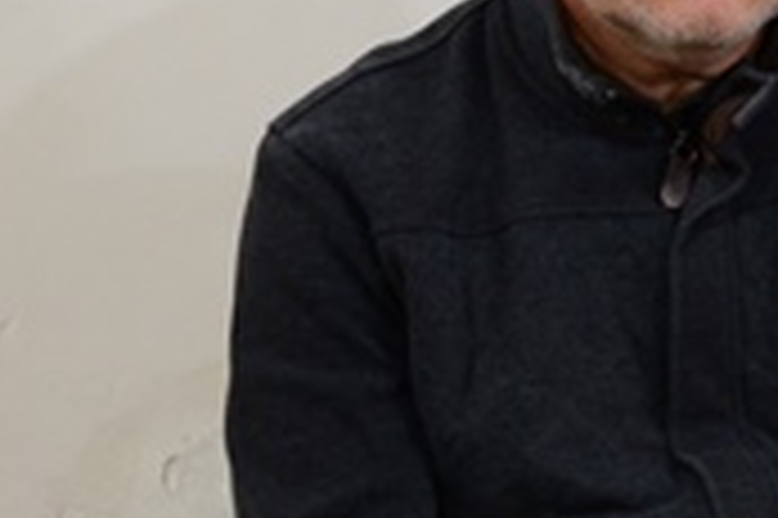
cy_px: 34
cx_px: 2015
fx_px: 3454
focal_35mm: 160
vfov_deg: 8.5
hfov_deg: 10.6
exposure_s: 1/40
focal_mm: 27
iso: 1600
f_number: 3.2
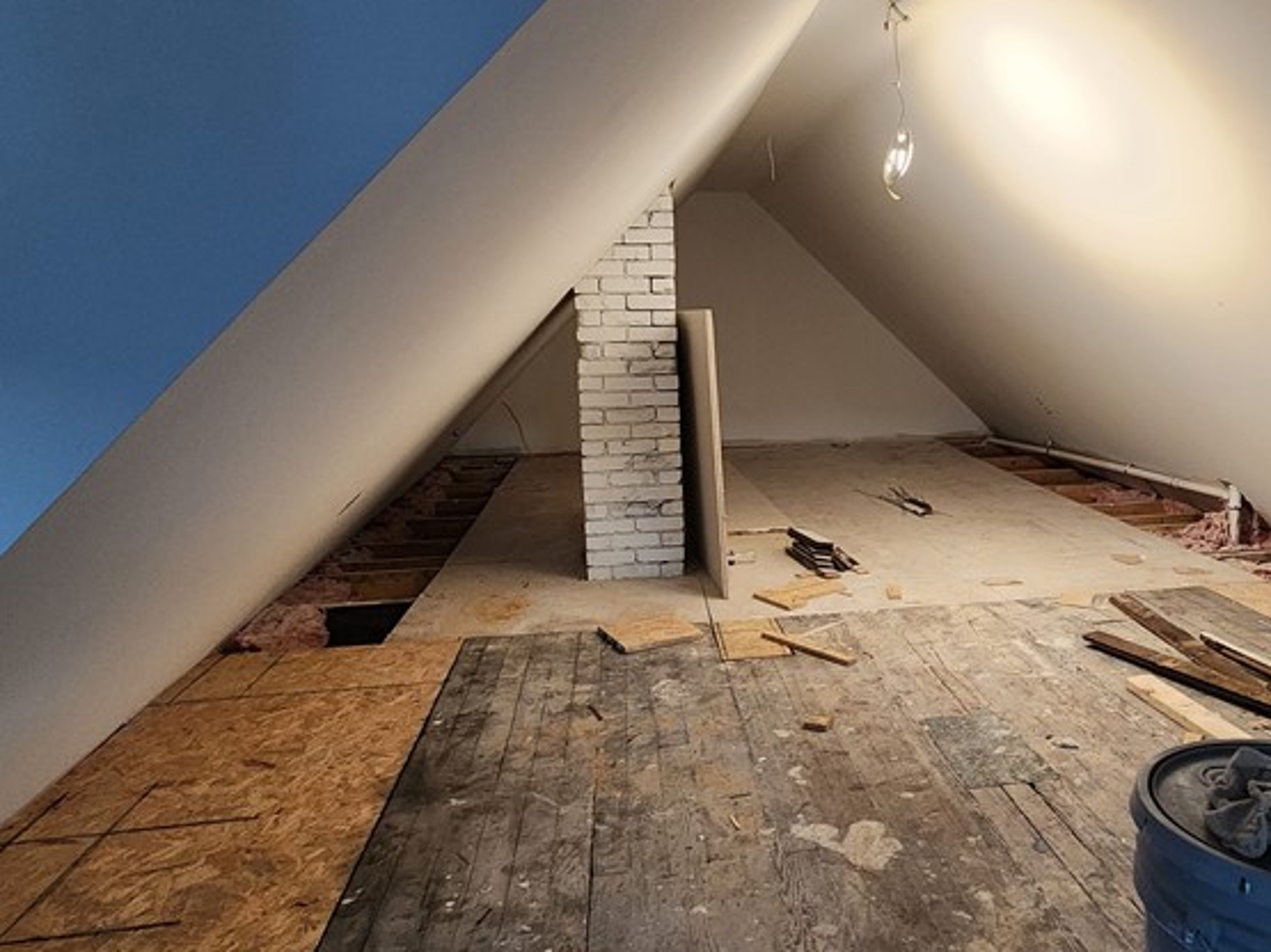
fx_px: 881
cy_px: 423
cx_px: 806
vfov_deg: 56.7
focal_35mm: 24
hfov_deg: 70.3
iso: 640
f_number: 2.2
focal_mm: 2.2
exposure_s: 1/30
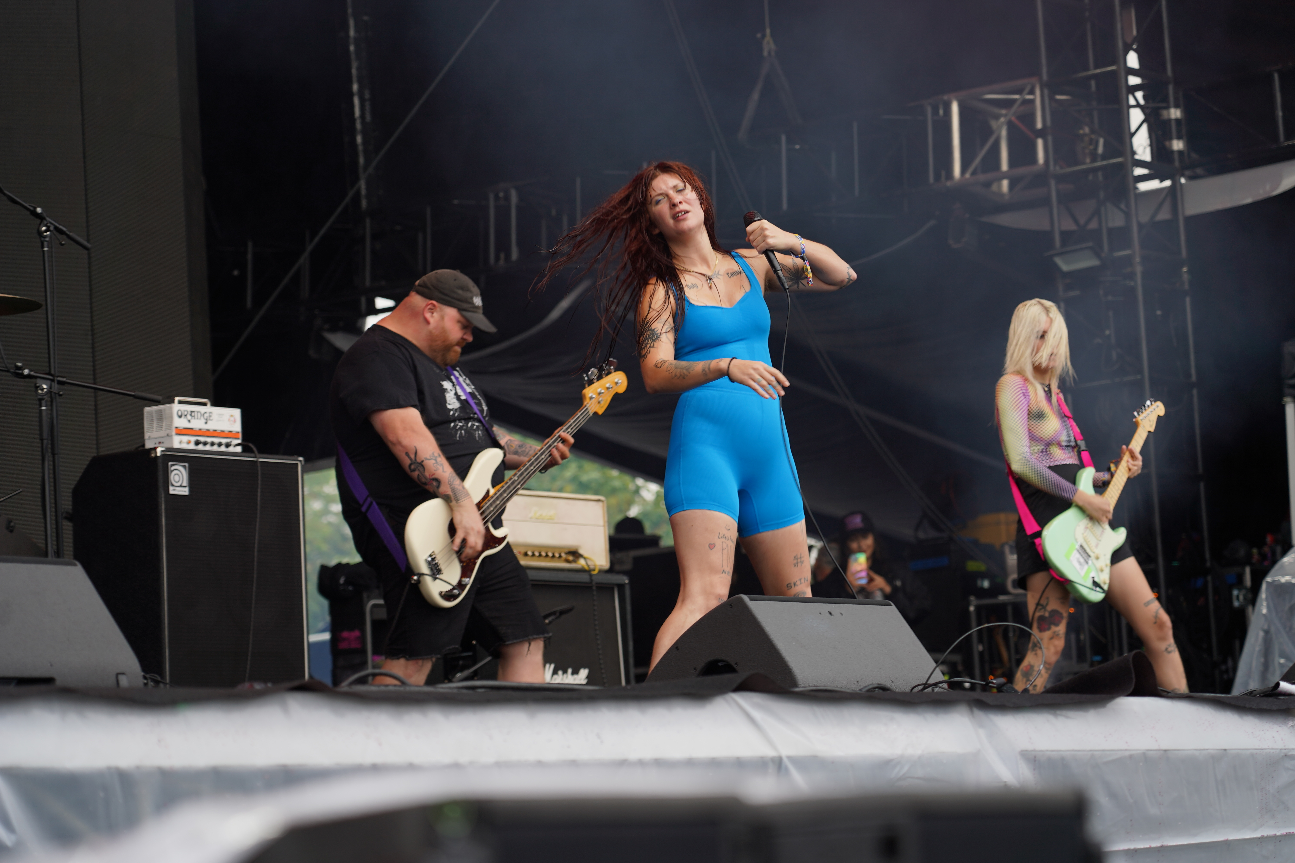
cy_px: 432
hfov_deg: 19.5
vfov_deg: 13.0
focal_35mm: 105
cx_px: 648
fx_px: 3777
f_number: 4.5
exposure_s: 1/160
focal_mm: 105
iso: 100
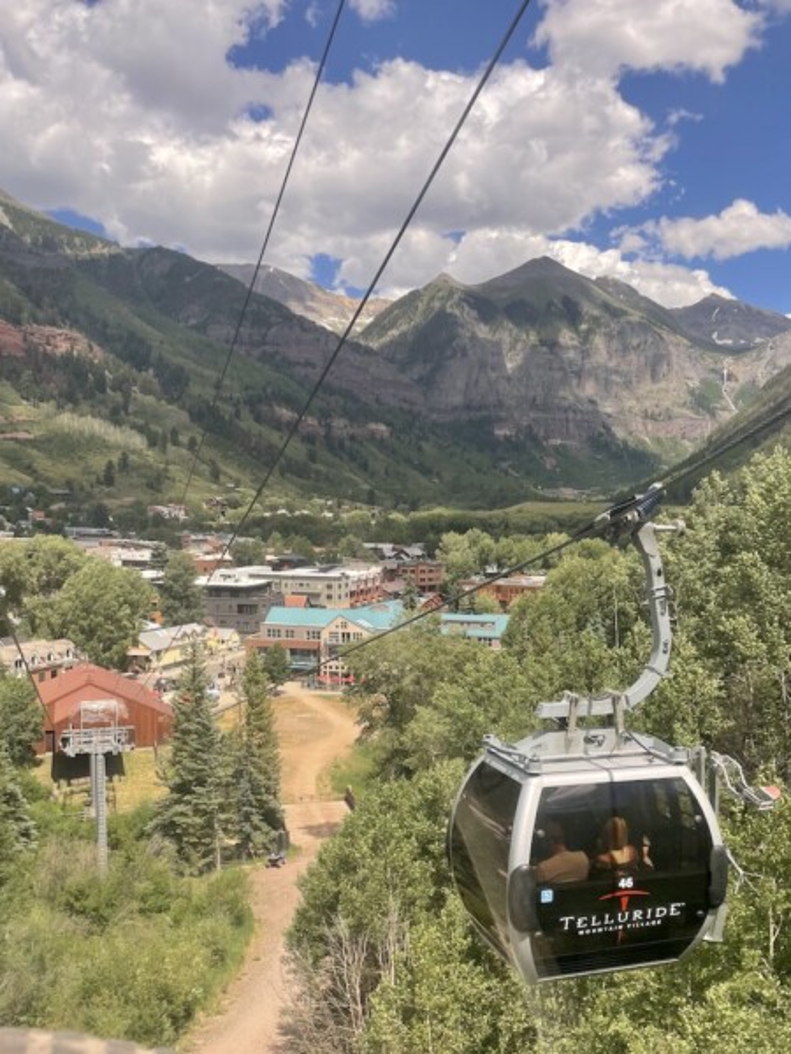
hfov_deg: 53.1
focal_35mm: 26
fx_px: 792
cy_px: 527
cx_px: 396
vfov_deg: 67.3
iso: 32
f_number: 1.6
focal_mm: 4.2
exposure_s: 1/2053
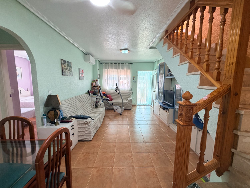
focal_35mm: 14
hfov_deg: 102.1
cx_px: 125
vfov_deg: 85.7
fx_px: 101
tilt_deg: -6.6
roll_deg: +0.3
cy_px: 94
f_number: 2.2
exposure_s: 1/100
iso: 160
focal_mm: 2.22
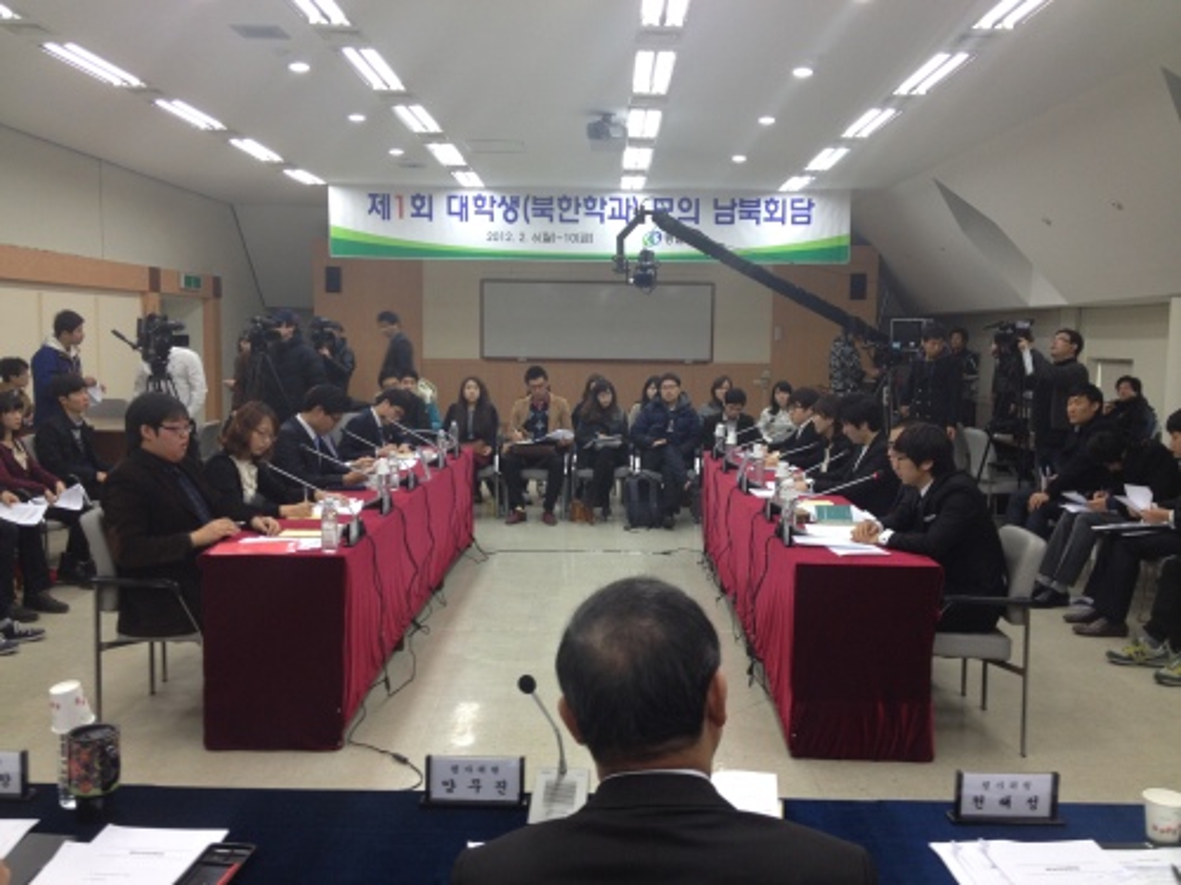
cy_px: 442
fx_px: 1194
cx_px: 590
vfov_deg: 40.7
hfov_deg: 52.6
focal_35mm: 35
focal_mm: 4.28
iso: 80
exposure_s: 1/30
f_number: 2.4
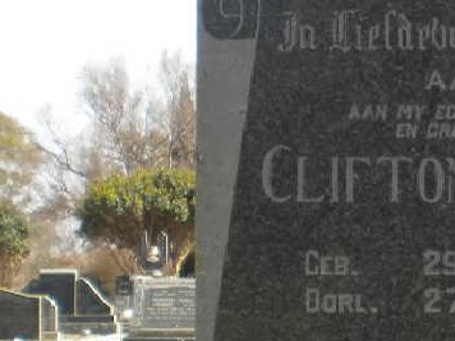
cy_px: 248
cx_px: 505
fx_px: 1551
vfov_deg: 12.5
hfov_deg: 16.2
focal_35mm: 118
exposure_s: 1/227
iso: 80
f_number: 4.6
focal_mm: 6.3
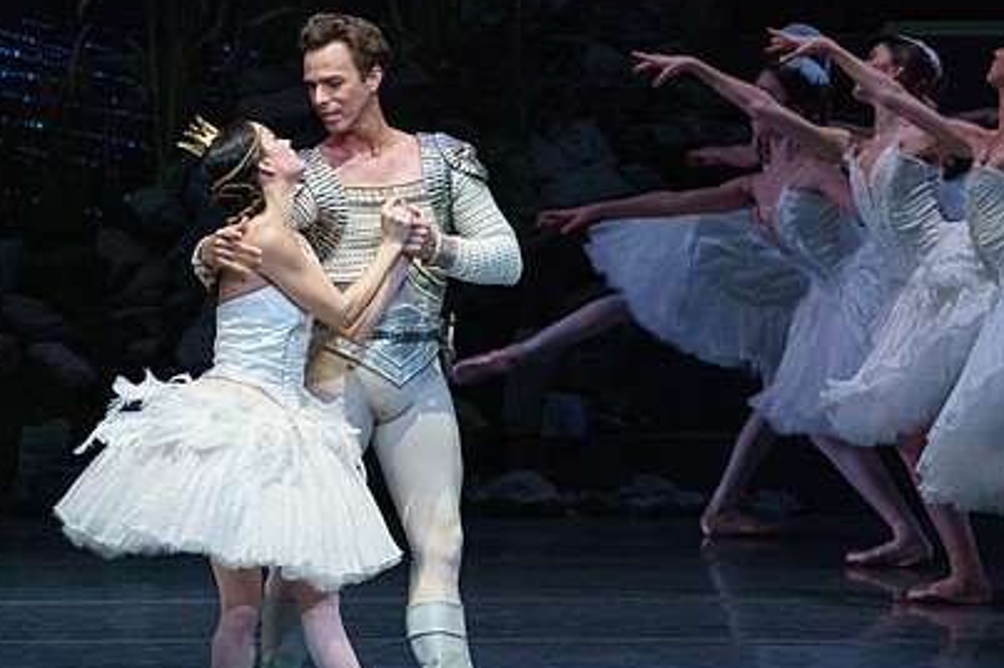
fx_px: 16496
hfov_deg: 3.5
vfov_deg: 2.3
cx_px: 549
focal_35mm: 592
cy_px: 354
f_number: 5.6
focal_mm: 391
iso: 8000
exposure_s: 1/250
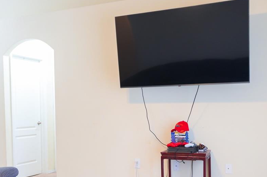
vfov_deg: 27.1
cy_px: 132
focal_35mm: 49
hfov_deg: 40.2
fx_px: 363
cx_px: 106
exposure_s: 1/80
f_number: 2.8
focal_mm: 24
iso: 1600
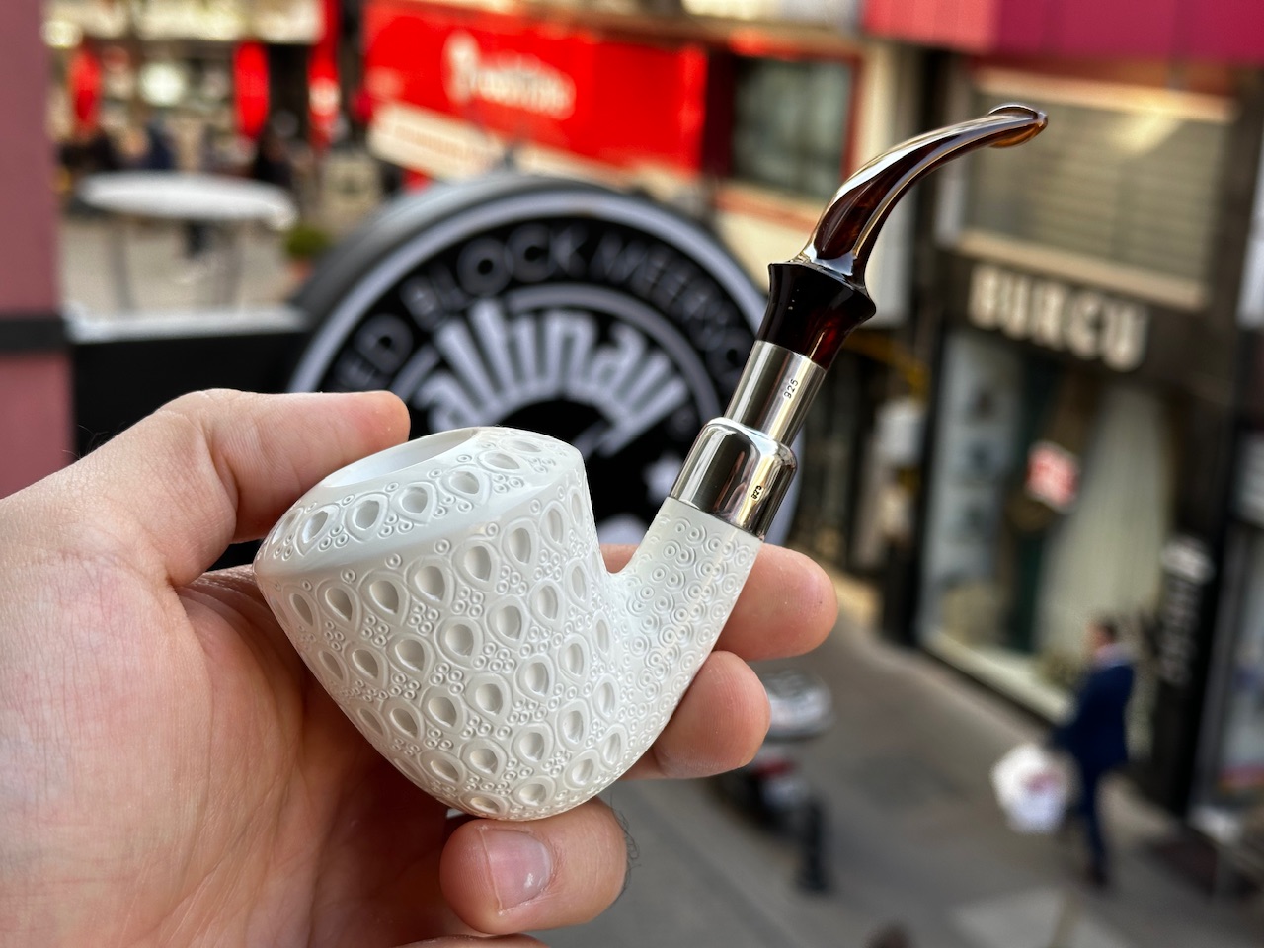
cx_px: 632
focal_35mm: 48
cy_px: 474
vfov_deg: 30.3
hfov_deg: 39.7
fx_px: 1753
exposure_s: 1/361
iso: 64
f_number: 1.78
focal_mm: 6.86
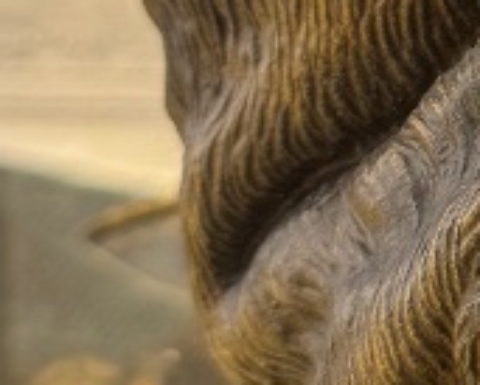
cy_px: -236
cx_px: 848
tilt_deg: -4.9
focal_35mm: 164
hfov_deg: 11.0
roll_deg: -1.3
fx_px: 2331
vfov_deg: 9.1
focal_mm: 6.76
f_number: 1.78
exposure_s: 1/50
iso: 160
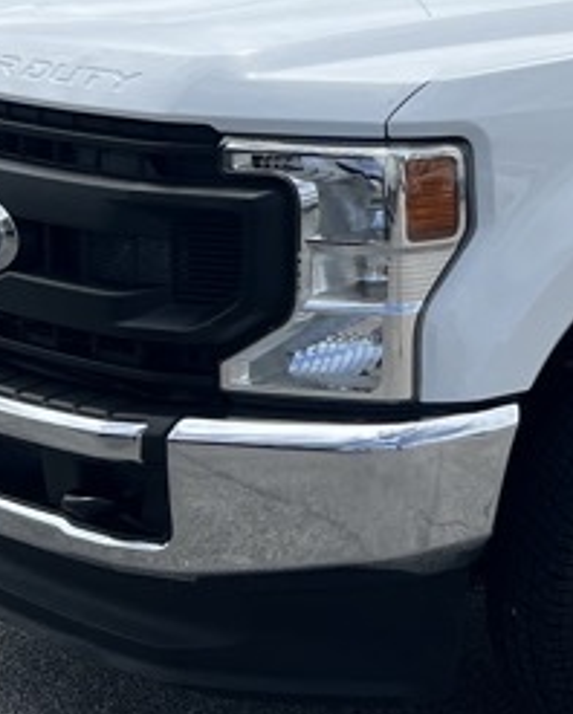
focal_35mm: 105
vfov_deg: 18.0
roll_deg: -1.0
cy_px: 90
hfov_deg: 13.5
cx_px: 952
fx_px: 2223
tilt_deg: -5.8
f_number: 1.5
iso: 50
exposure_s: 1/6993
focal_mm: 5.7
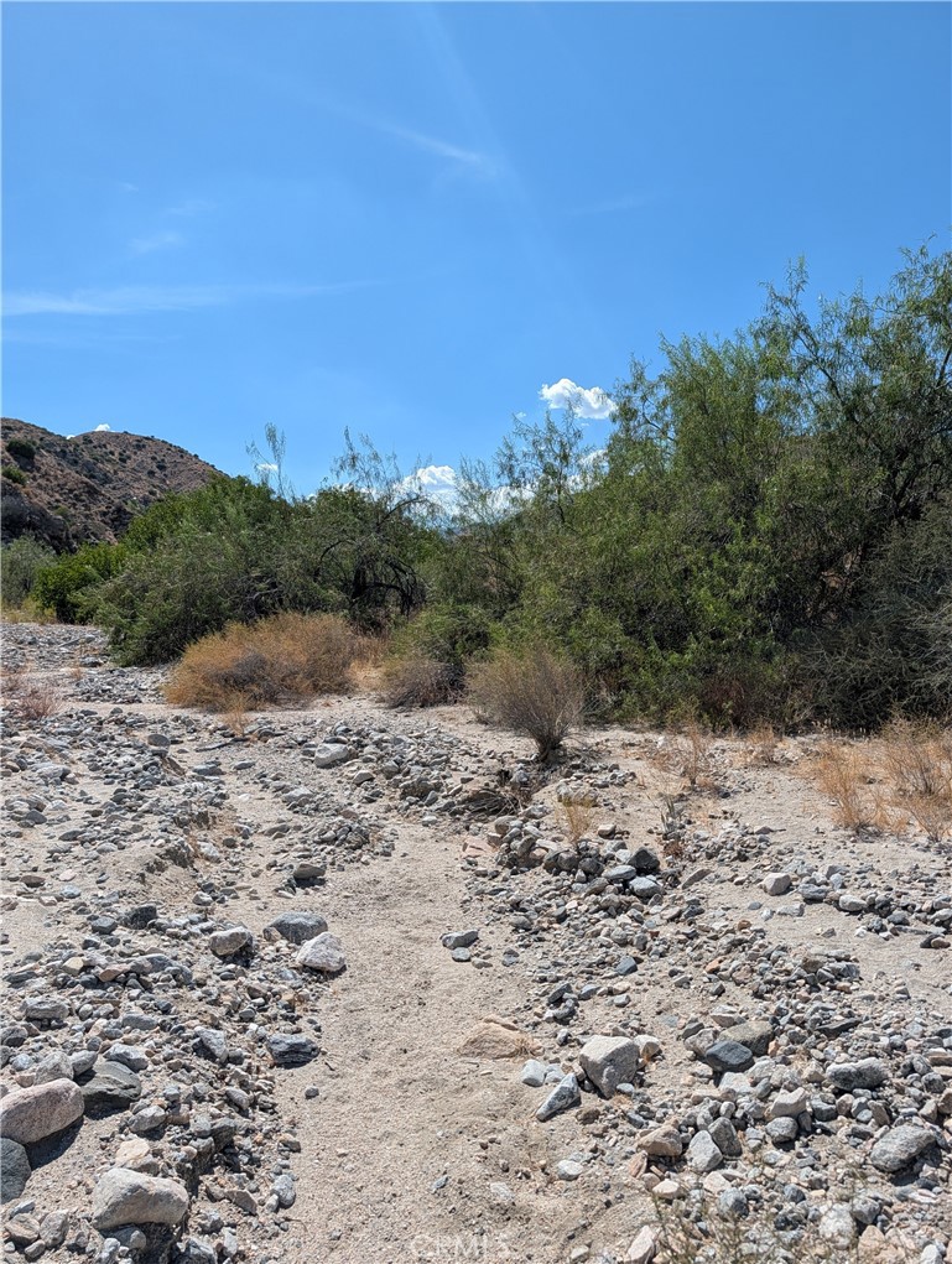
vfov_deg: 71.5
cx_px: 476
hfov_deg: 56.9
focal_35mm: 24
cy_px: 632
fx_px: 878
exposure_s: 1/1435
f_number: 1.68
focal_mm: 6.9
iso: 21
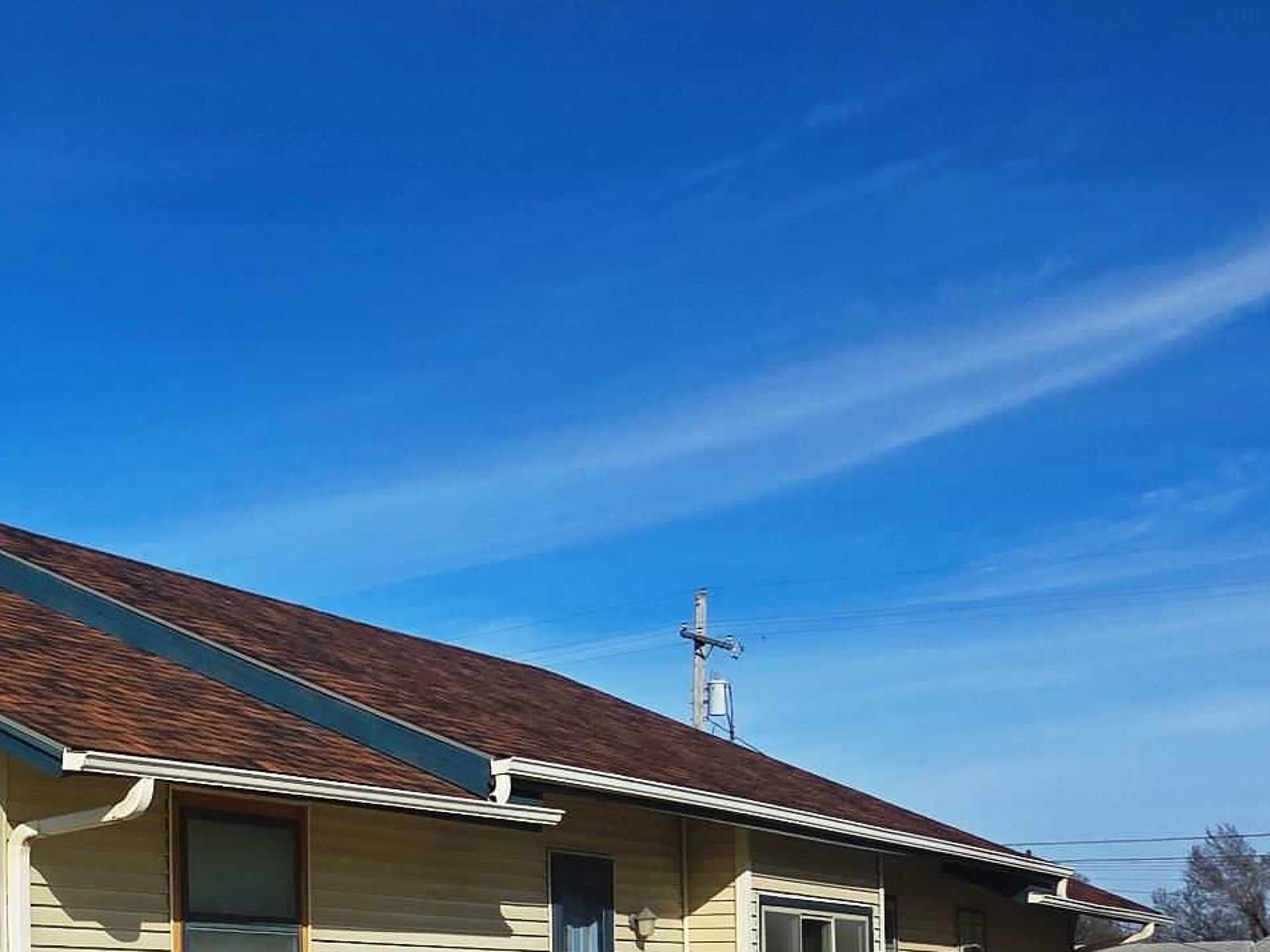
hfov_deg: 29.2
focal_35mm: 58
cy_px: 857
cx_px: -204
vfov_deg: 24.5
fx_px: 2128
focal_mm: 5.4
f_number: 1.8
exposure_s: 1/7891
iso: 64
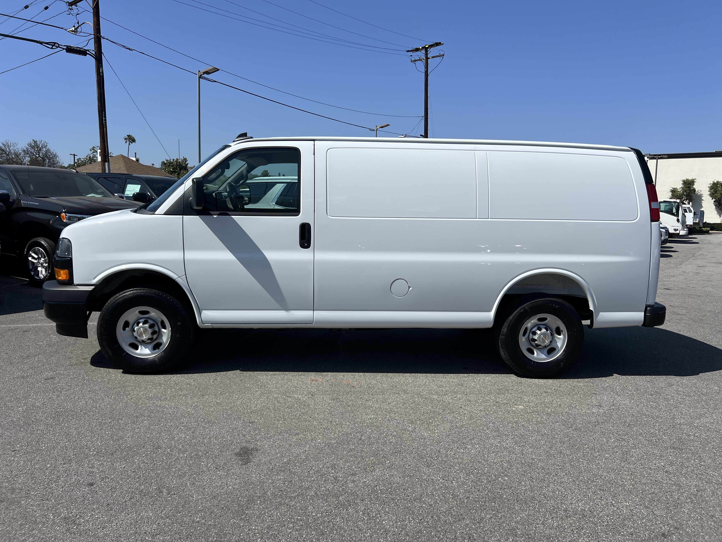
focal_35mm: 26
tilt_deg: -5.7
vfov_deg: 53.1
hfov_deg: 67.3
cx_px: 361
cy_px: 271
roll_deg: -0.3
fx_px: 542
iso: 50
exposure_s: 1/6993
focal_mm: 5.7
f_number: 1.5
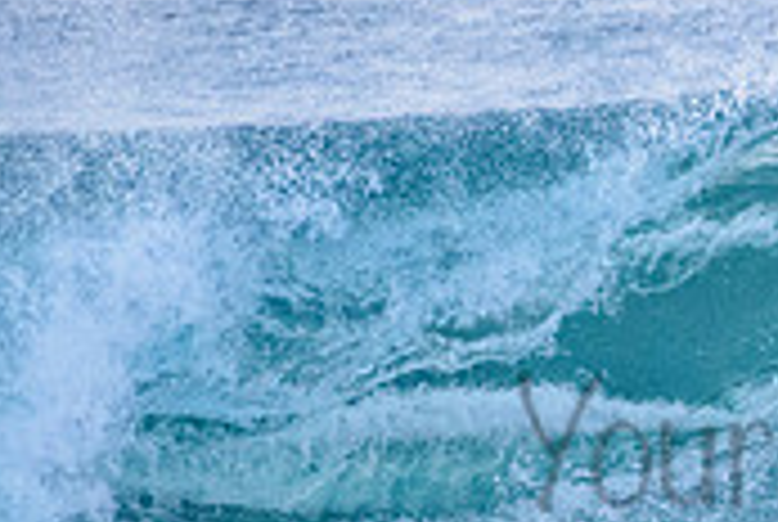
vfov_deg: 0.8
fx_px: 36260
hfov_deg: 1.2
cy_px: 403
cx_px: 980
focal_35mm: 1675
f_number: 5.6
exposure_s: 1/500
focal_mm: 500
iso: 6400
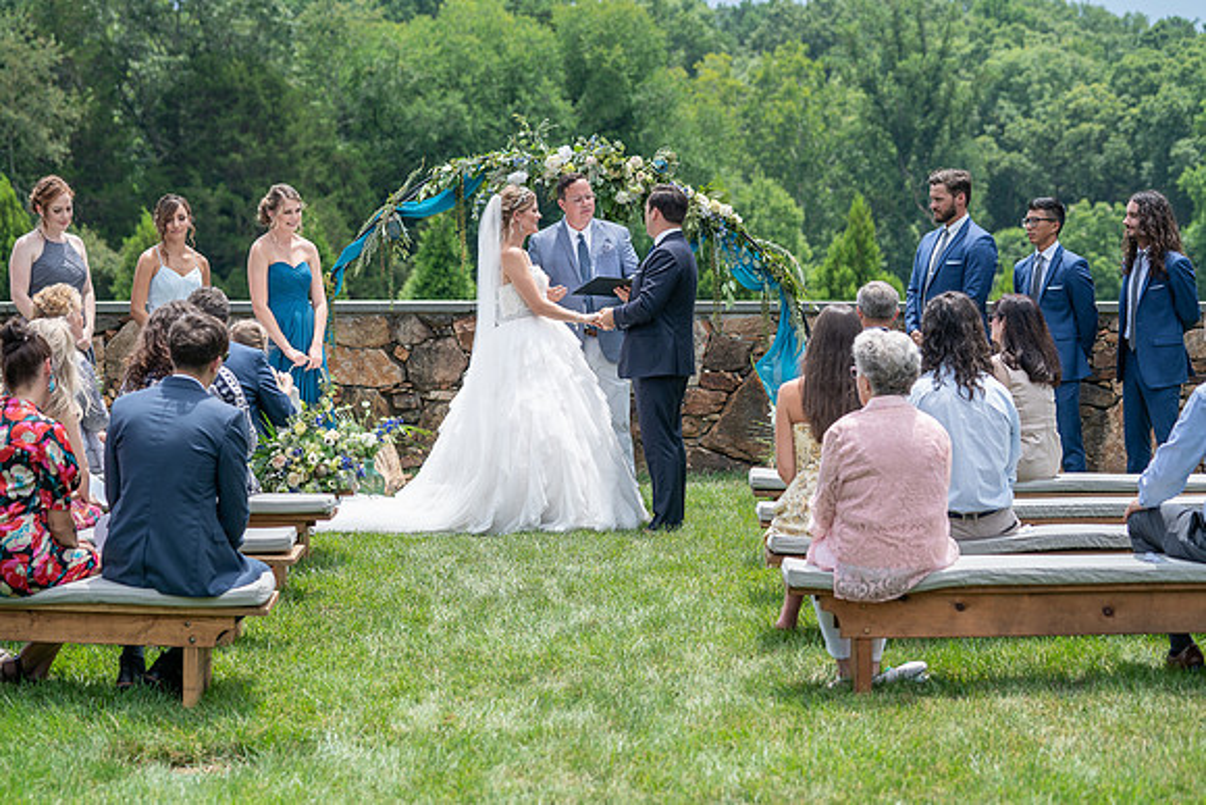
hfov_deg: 25.4
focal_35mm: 80
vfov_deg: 17.1
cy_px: 394
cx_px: 620
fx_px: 2670
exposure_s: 1/640
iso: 100
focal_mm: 76
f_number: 3.5
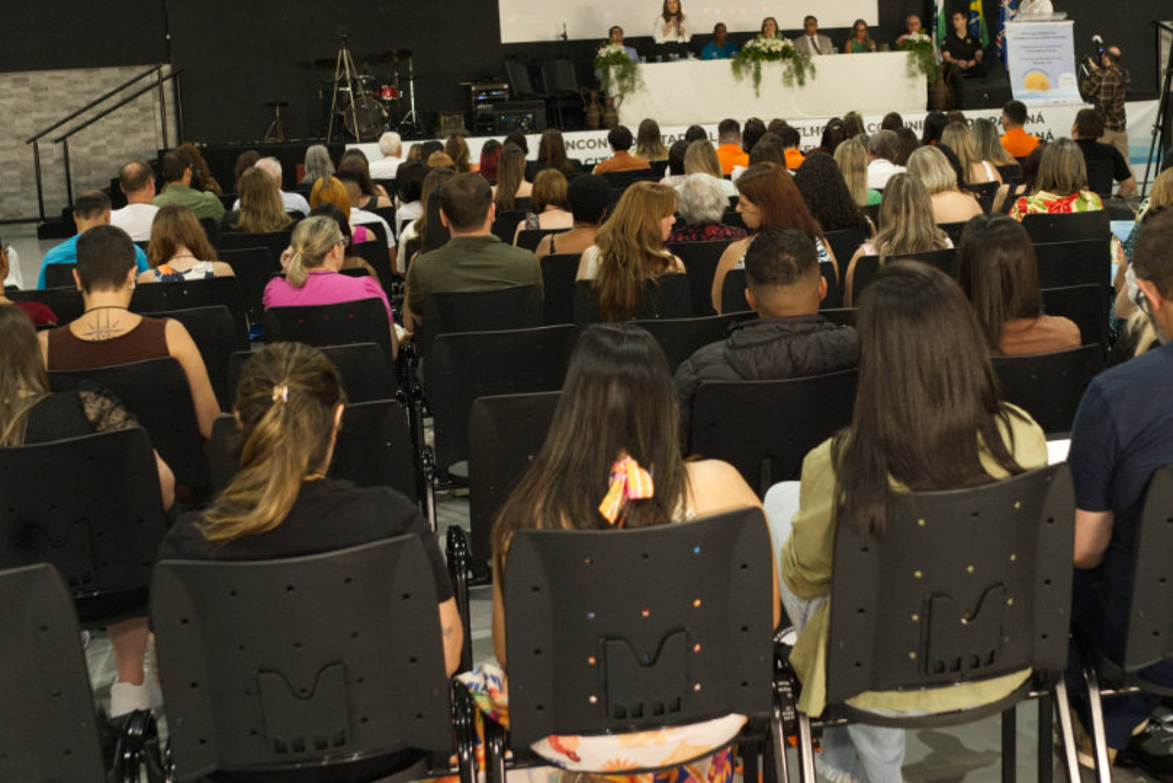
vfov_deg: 25.8
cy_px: 251
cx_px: 710
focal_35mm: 52
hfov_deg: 38.0
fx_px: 1695
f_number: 4
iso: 6400
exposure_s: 1/100
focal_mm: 35
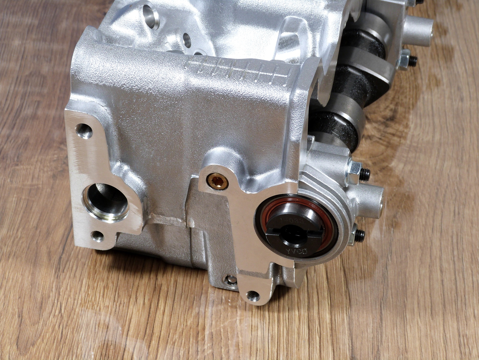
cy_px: 180
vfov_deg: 13.6
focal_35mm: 109
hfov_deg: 18.0
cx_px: 240
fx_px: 1508
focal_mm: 19.7
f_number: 4
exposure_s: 1/100
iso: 100
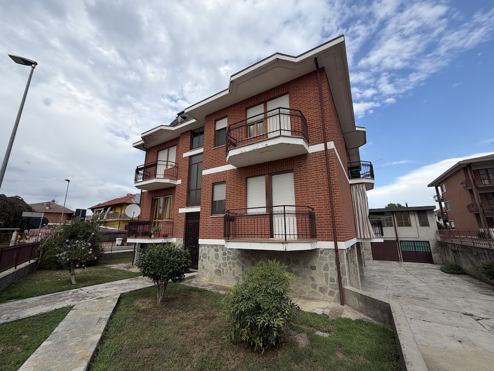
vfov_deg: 85.7
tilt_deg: +13.3
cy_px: 186
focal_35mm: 14
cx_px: 247
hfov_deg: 102.1
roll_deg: +0.6
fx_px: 200
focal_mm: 2.22
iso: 32
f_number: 2.2
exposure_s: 1/770
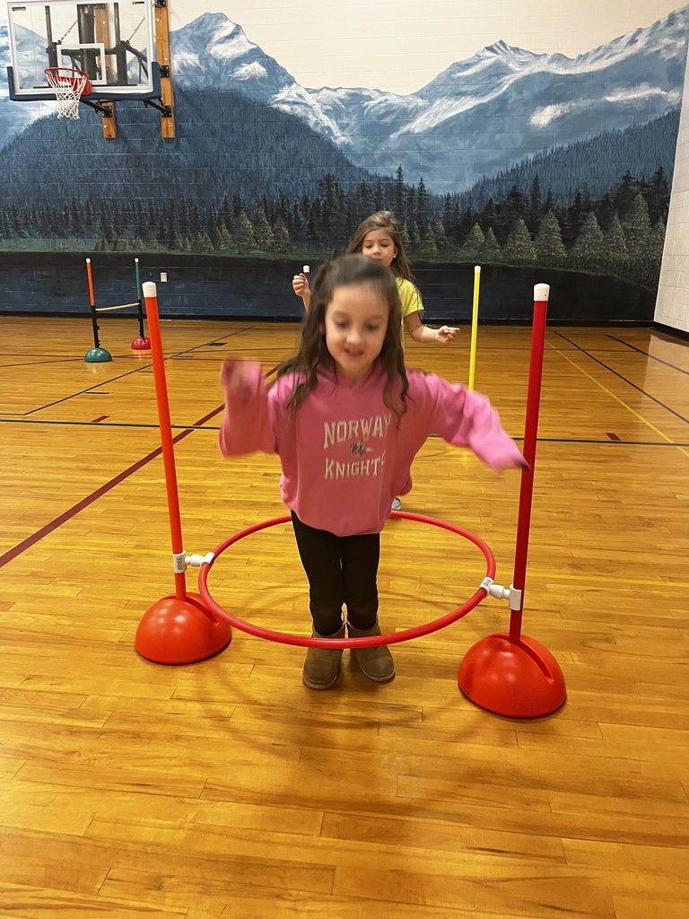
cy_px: 460
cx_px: 344
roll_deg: +2.1
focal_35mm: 26
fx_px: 690
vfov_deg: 67.3
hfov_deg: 53.1
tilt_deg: -17.4
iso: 320
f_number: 1.6
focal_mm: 5.1
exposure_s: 1/60
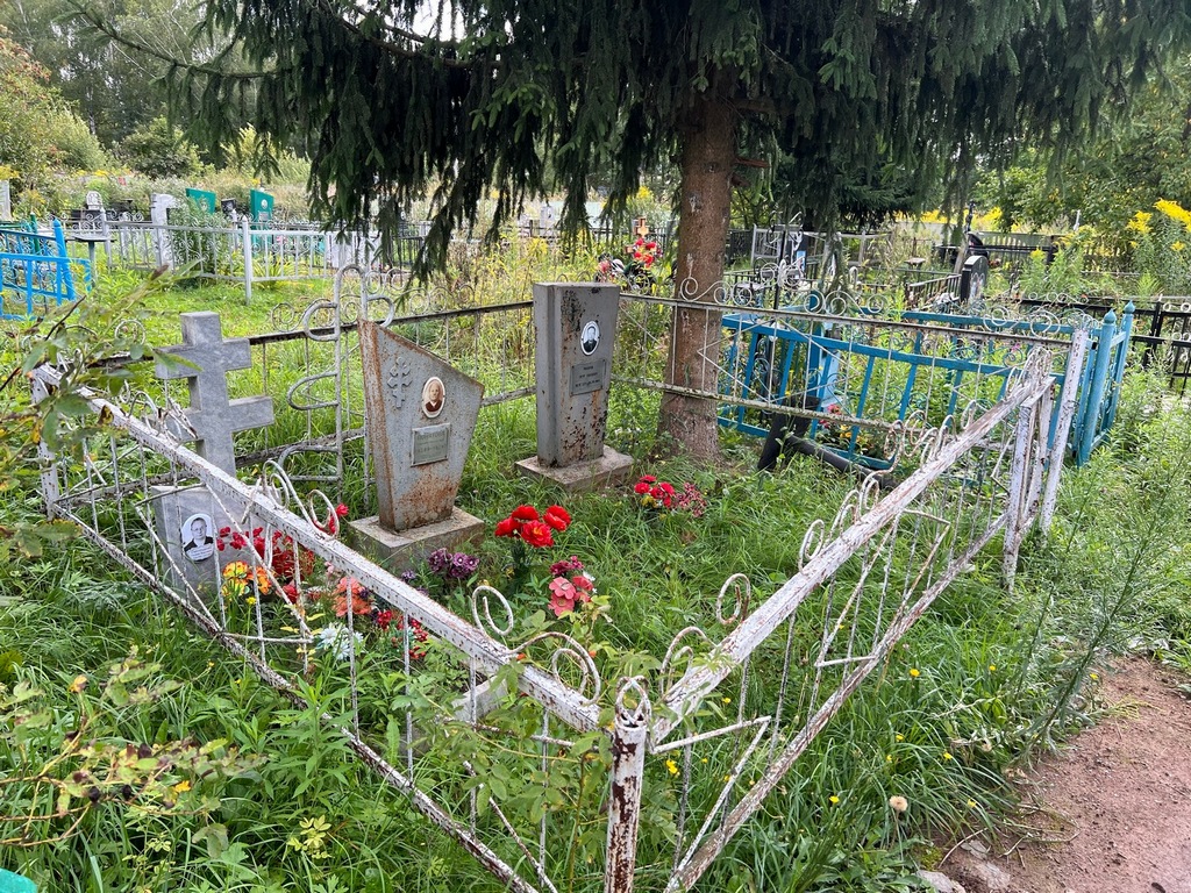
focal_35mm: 26
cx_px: 596
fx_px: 895
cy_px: 446
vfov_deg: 53.1
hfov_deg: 67.3
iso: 50
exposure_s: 1/427
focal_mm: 5.7
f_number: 1.5
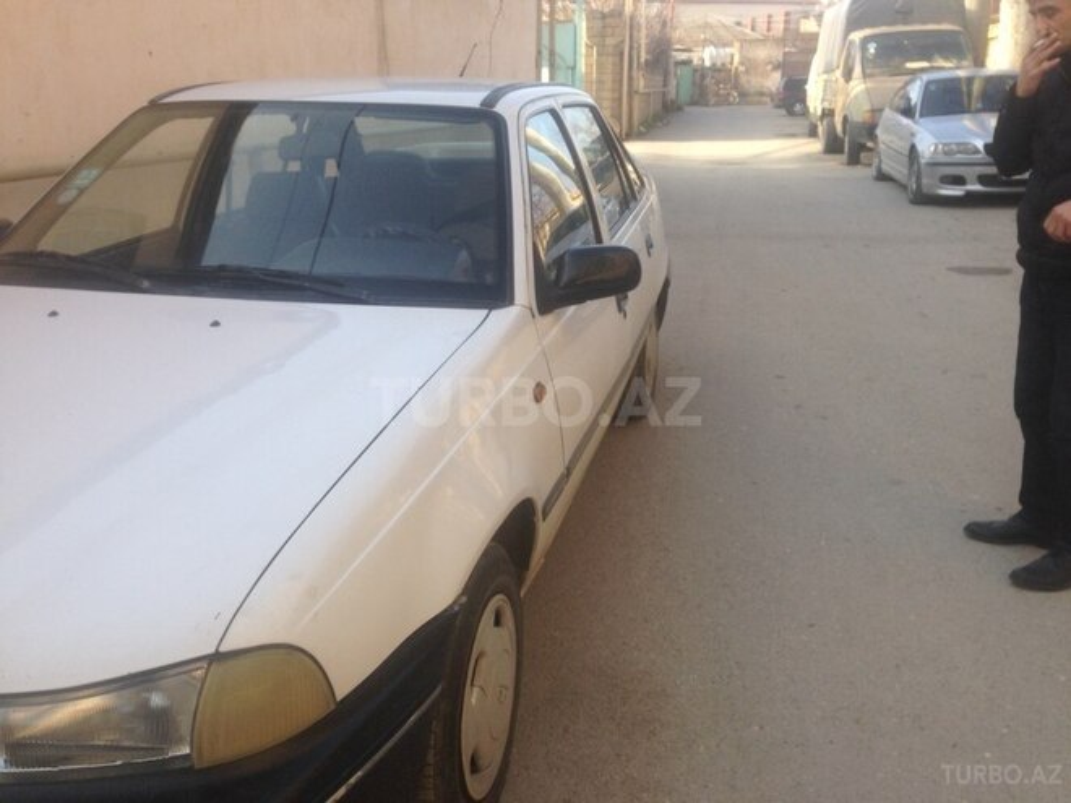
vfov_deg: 42.9
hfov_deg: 55.4
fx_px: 1021
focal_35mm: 33
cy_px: 402
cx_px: 536
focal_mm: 4.12
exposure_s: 1/369
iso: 50
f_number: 2.4
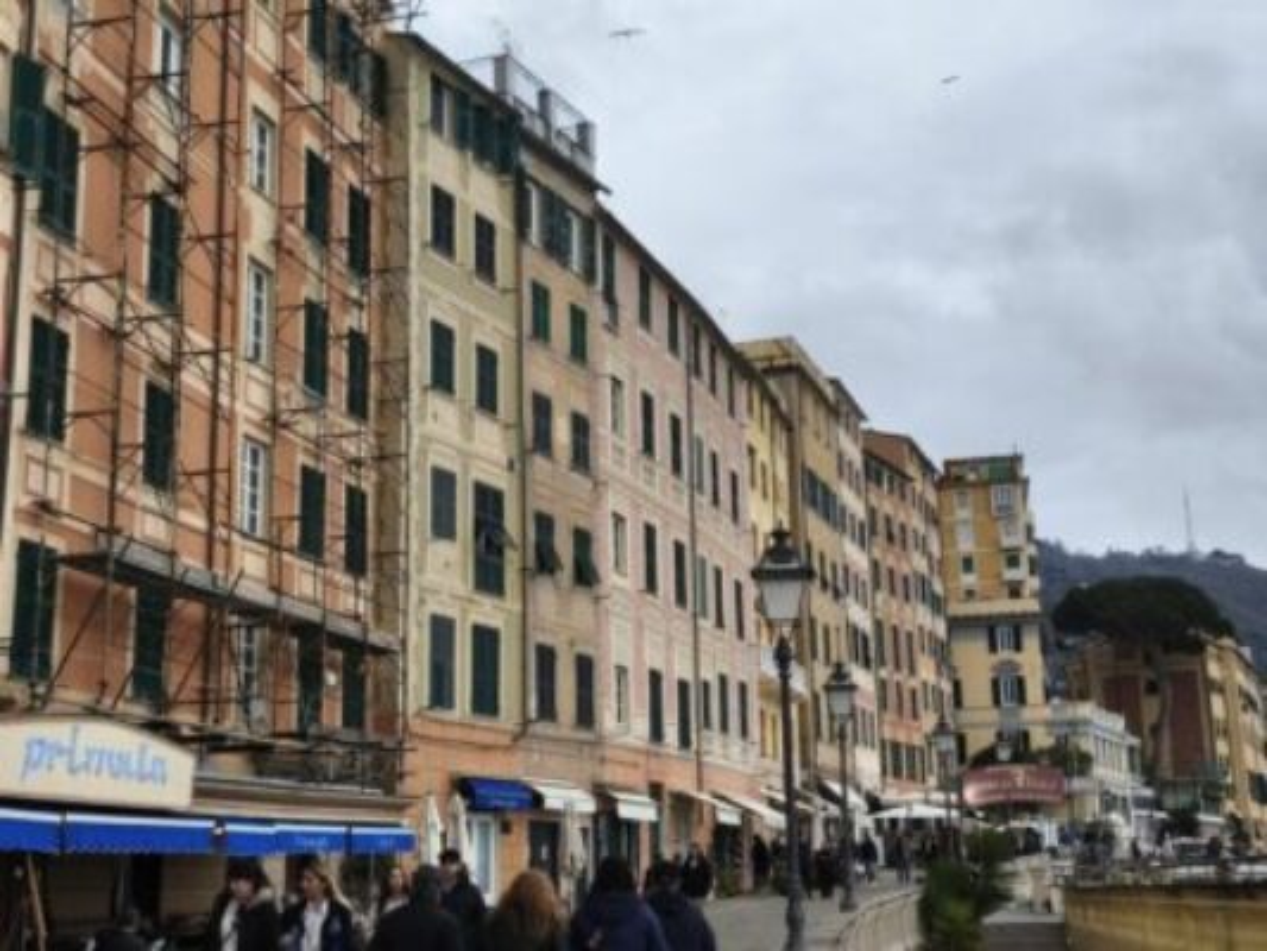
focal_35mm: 46
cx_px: 634
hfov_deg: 41.2
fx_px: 1684
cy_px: 476
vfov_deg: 31.5
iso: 50
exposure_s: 1/293
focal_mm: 6.14
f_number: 1.65
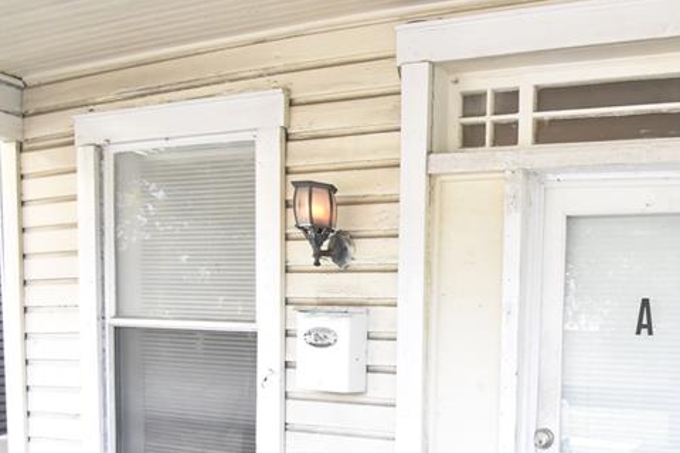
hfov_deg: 51.2
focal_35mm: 32
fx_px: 604
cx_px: 623
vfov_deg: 38.7
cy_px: 394
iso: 800
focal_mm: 10
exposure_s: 1/180
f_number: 3.5
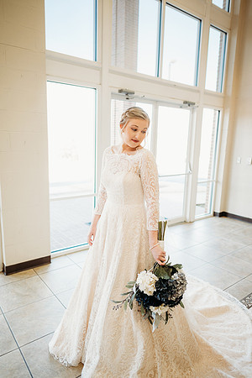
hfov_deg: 53.1
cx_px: 126
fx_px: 252
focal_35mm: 24
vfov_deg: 73.7
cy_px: 189
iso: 320
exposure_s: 1/160
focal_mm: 24
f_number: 1.8
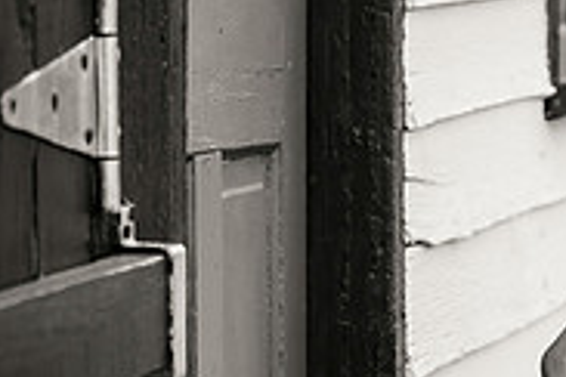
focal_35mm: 247
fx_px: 3883
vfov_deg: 5.6
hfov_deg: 8.2
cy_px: 168
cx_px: 813
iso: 800
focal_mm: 78
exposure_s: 1/2000
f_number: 3.5
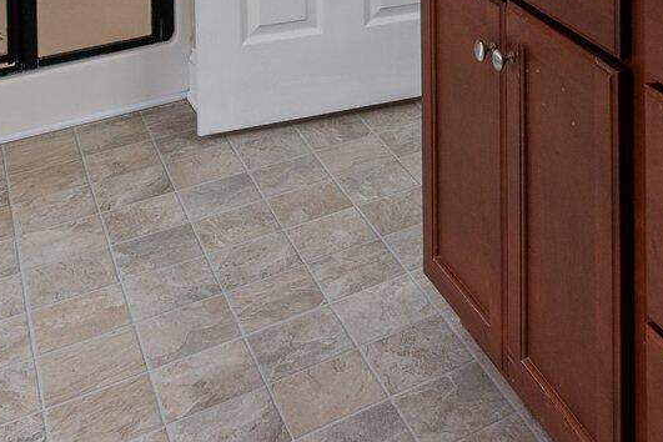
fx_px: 994
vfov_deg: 19.3
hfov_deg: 33.4
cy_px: -343
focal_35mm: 54
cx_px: 680
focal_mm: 14
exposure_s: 1/15
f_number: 8
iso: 400
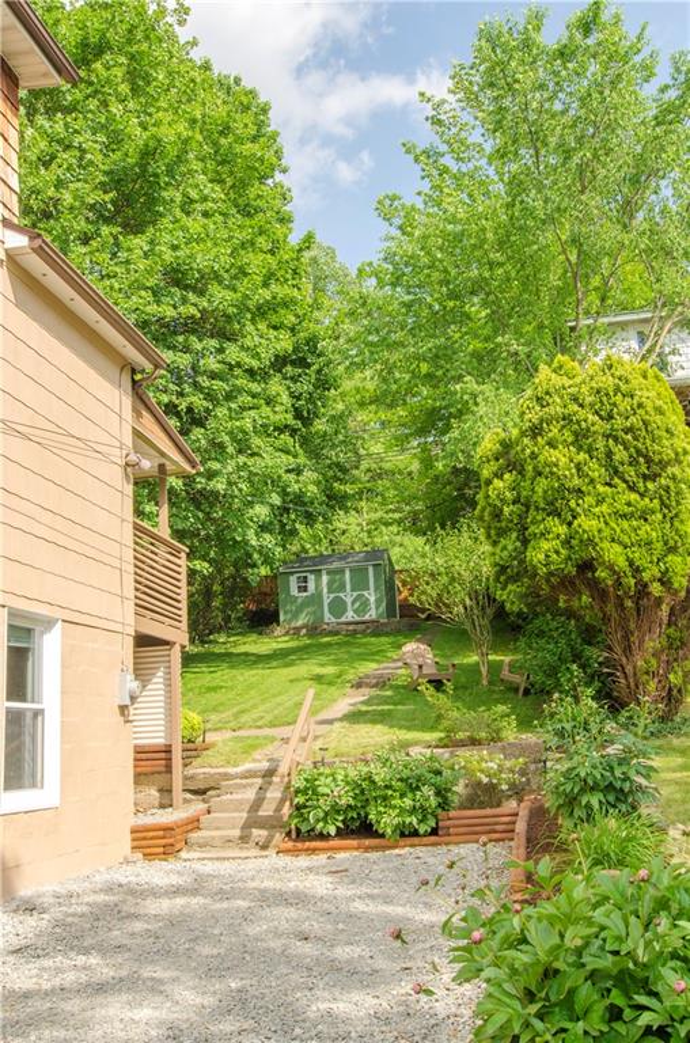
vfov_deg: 53.2
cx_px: 345
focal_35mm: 36
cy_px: 522
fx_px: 1041
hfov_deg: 36.7
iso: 100
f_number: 13
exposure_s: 1/50
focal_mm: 24
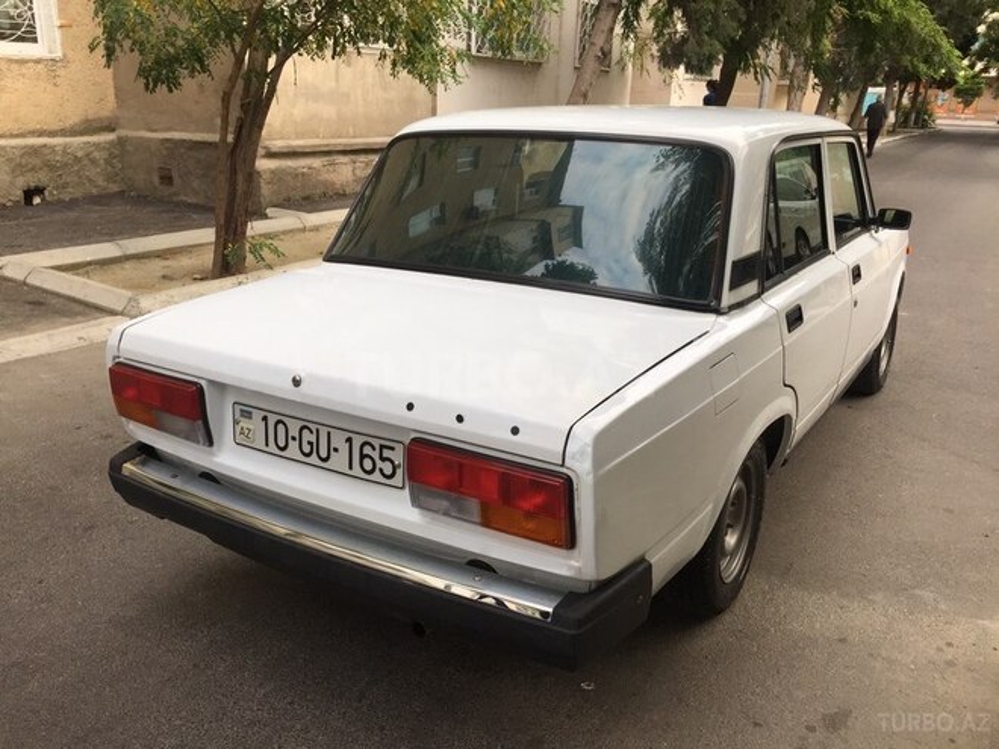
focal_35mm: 29
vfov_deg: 48.2
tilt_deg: -18.0
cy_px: 374
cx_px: 500
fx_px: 837
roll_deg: -2.5
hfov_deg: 61.7
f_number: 2.2
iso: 50
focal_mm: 4.15
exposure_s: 1/100
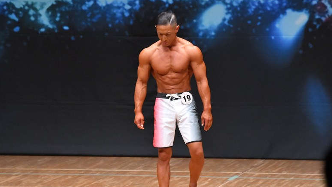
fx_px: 3196
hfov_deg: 5.9
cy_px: 110
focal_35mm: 363
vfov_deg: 3.3
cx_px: 166
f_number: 5.6
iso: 8000
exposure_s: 1/400
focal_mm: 230
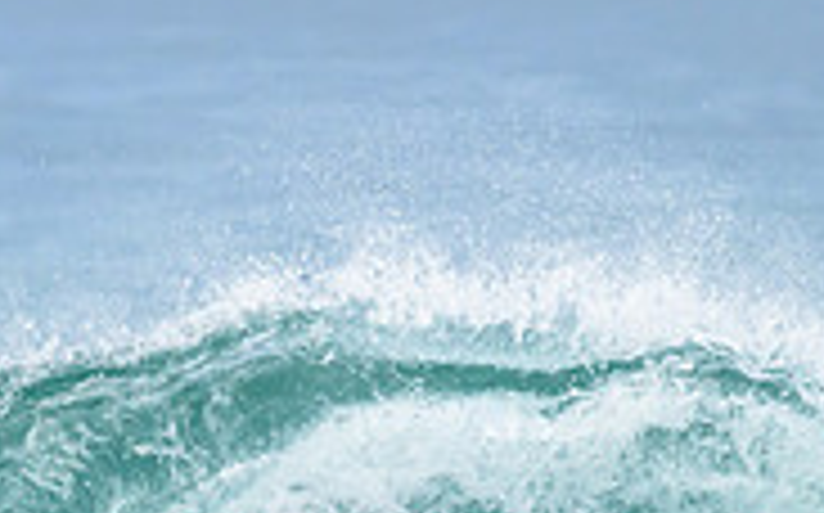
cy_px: 655
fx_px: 39846
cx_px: -153
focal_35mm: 1776
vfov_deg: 0.7
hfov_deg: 1.2
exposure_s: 1/2000
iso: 2000
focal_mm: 550
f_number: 11
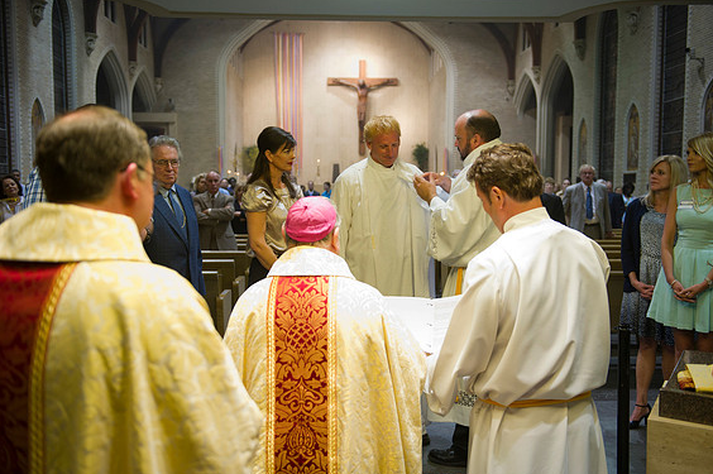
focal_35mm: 36
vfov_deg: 36.8
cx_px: 363
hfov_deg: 53.2
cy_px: 240
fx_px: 712
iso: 2000
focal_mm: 35
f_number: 2.8
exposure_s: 1/100
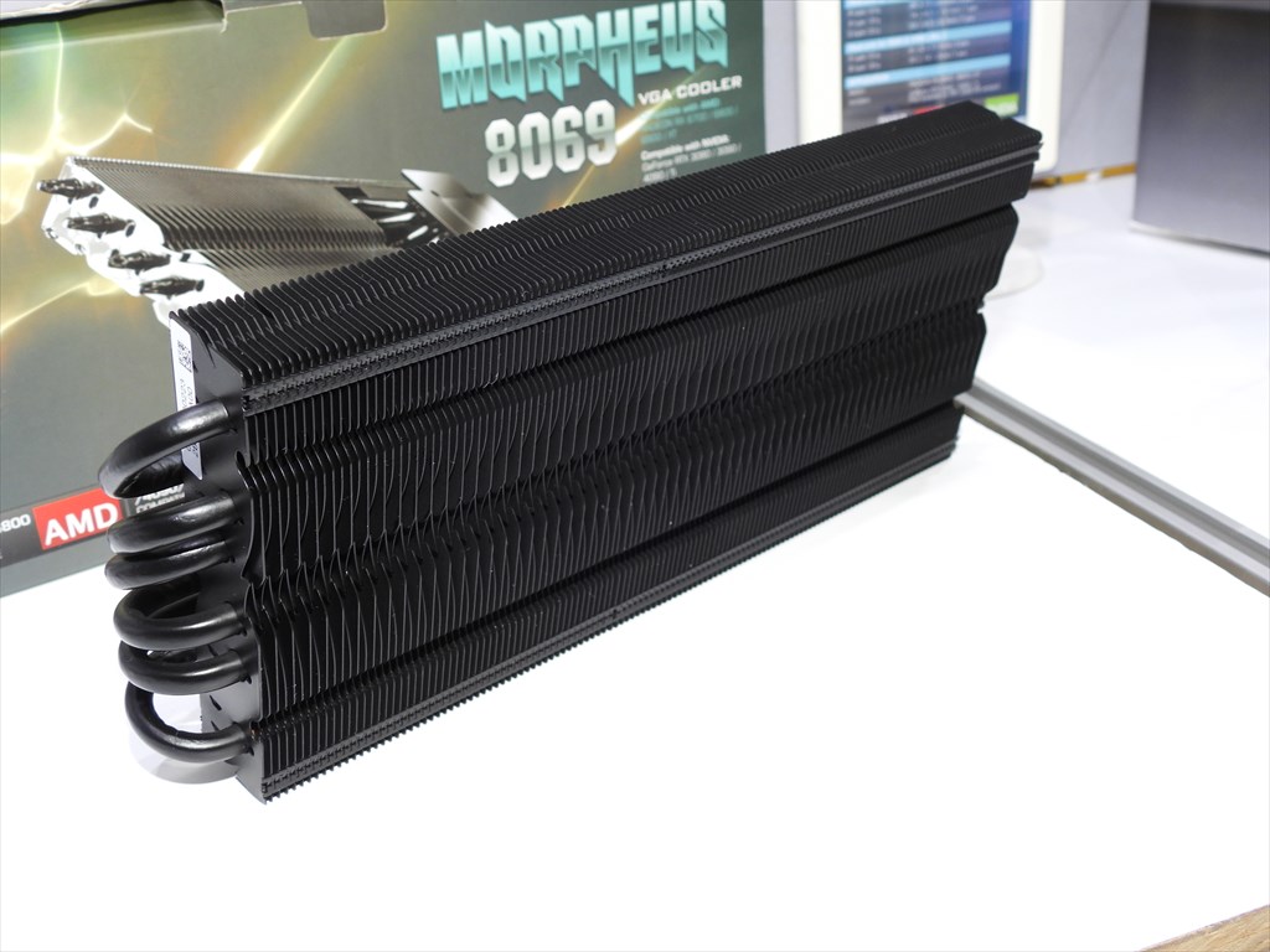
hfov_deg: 46.8
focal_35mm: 40
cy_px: 476
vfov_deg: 36.0
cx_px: 635
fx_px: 1468
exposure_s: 1/30
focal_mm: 7.1
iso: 140
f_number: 3.2
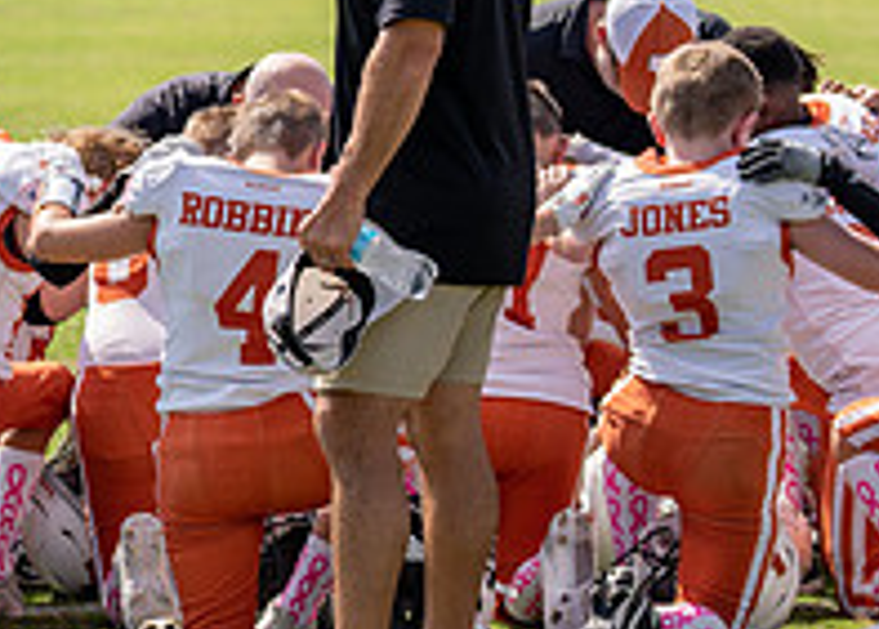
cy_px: 140
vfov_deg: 5.5
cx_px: 398
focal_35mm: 264
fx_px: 6595
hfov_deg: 7.6
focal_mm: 72
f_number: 2.8
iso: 100
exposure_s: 1/1250
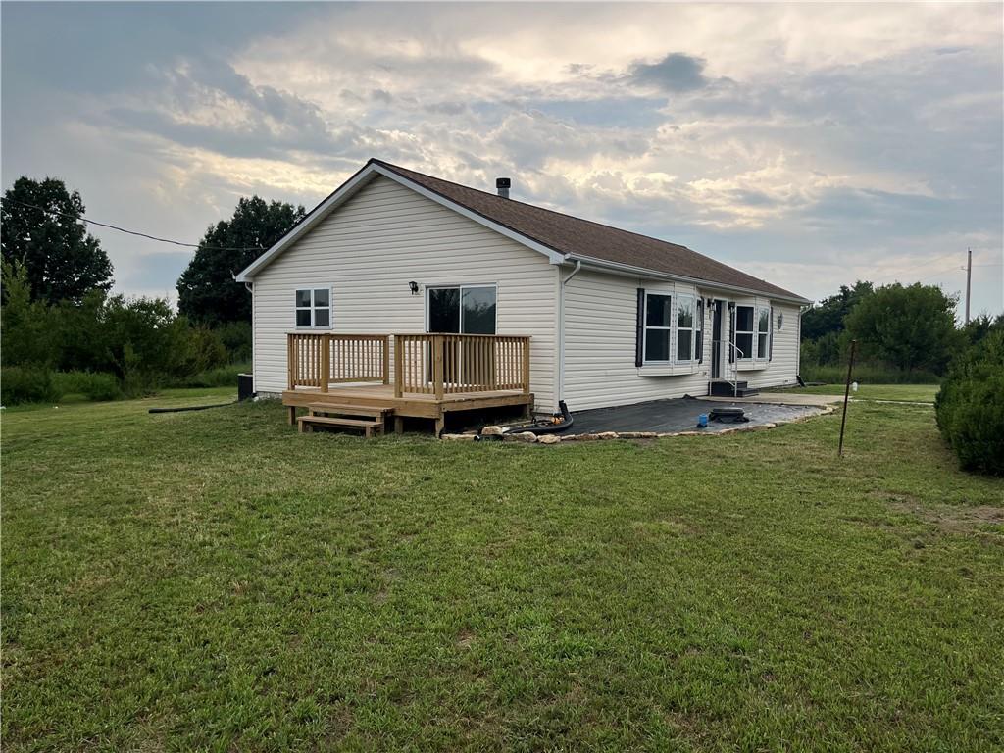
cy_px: 376
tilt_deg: -2.8
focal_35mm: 26
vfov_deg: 53.1
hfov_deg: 67.3
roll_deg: -0.8
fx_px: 754
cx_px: 502
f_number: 1.6
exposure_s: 1/1721
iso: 50
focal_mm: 5.1
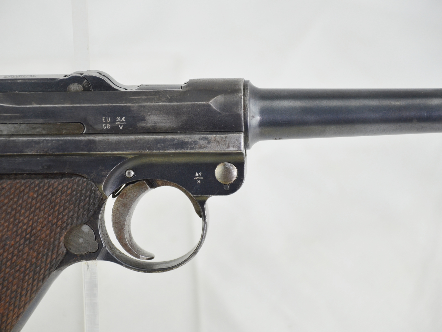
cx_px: 207
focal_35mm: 205
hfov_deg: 9.7
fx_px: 2612
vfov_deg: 7.3
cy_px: 166
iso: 640
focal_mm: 125
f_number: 5.6
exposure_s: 1/250
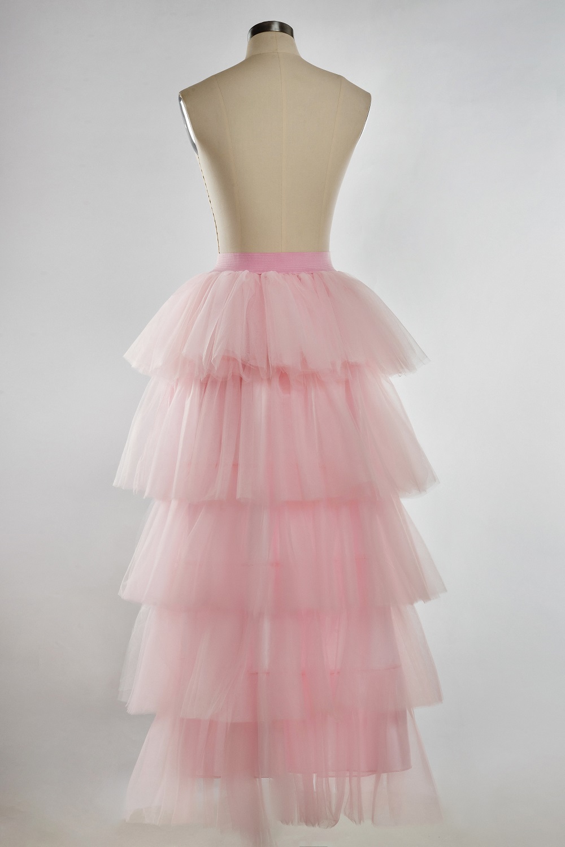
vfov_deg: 30.5
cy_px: 424
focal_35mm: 66
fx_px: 1552
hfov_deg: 20.6
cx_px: 282
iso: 200
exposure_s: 1/125
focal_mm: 66
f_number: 16
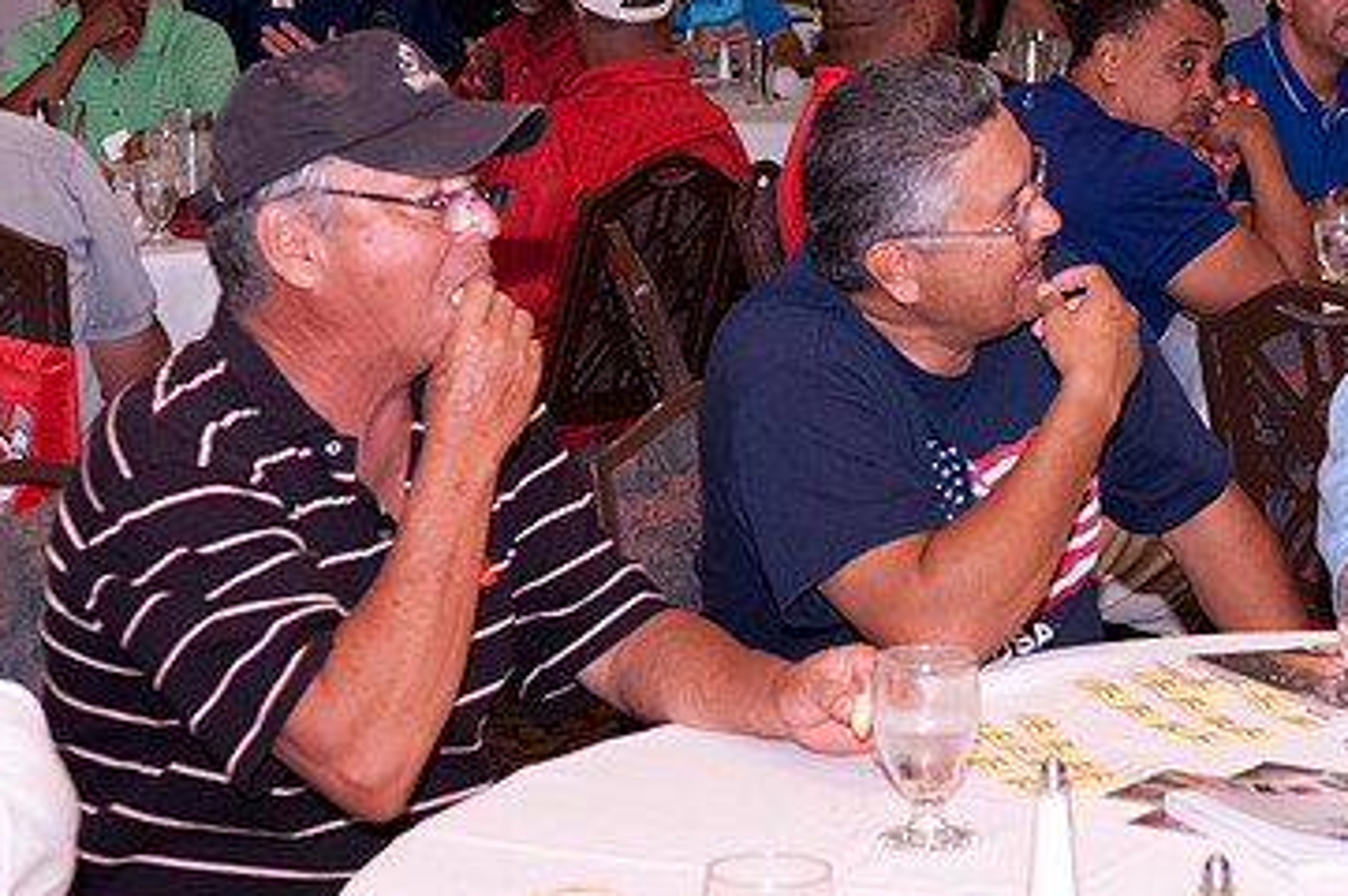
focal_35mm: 106
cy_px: 241
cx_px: 1012
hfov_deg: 19.2
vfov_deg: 12.9
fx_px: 3965
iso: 1250
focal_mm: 44
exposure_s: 1/100
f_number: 4.5
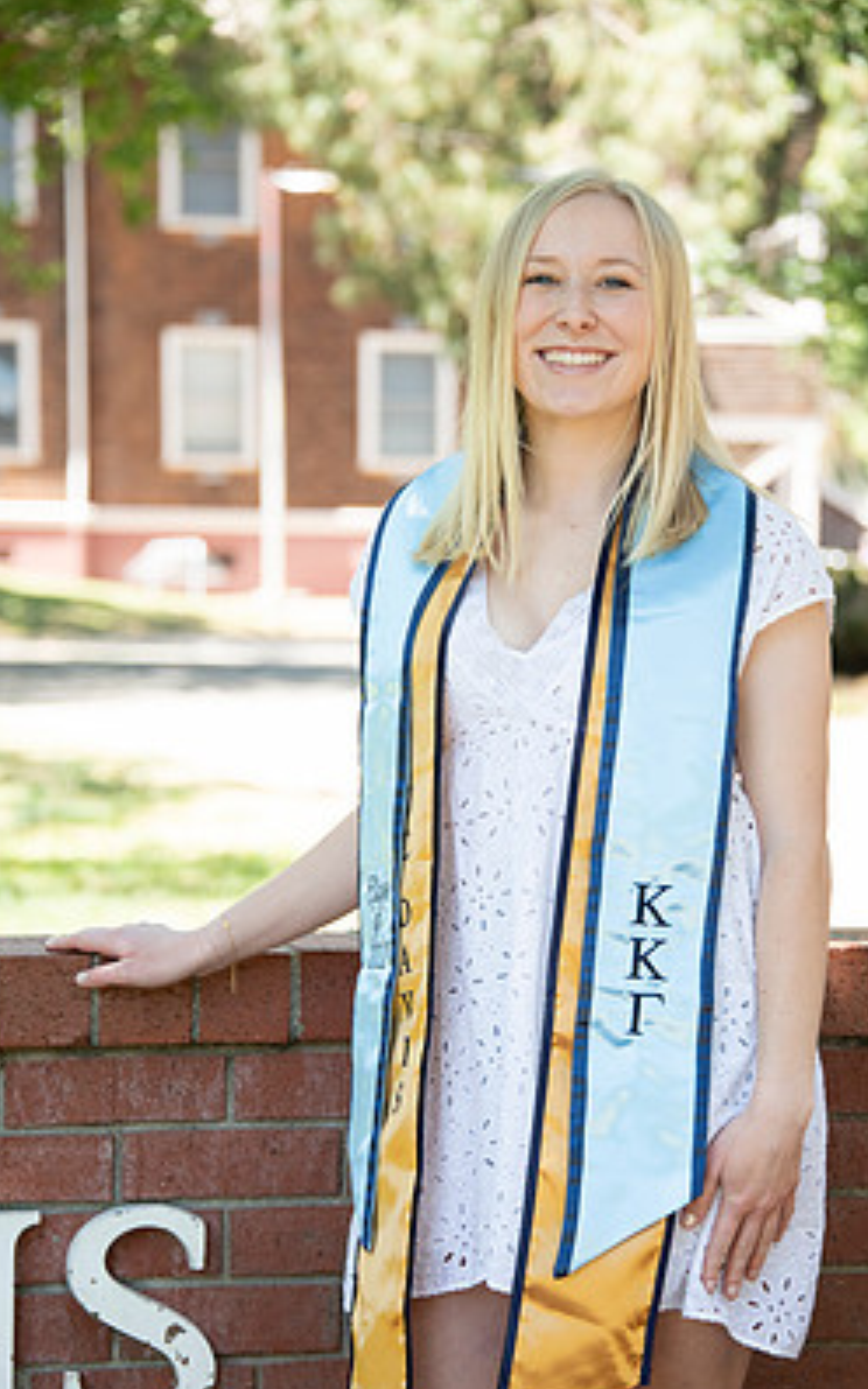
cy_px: 770
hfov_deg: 9.3
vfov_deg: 14.8
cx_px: 508
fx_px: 5339
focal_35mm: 141
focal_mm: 122
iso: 640
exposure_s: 1/320
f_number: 5.6
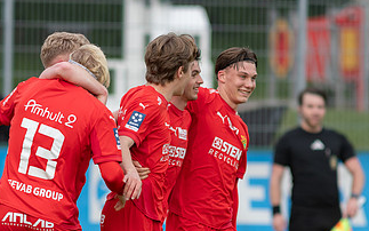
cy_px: 201
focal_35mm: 882
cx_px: 105
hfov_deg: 2.4
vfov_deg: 1.5
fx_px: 8871
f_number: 3.2
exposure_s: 1/1250
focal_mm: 300
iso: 400
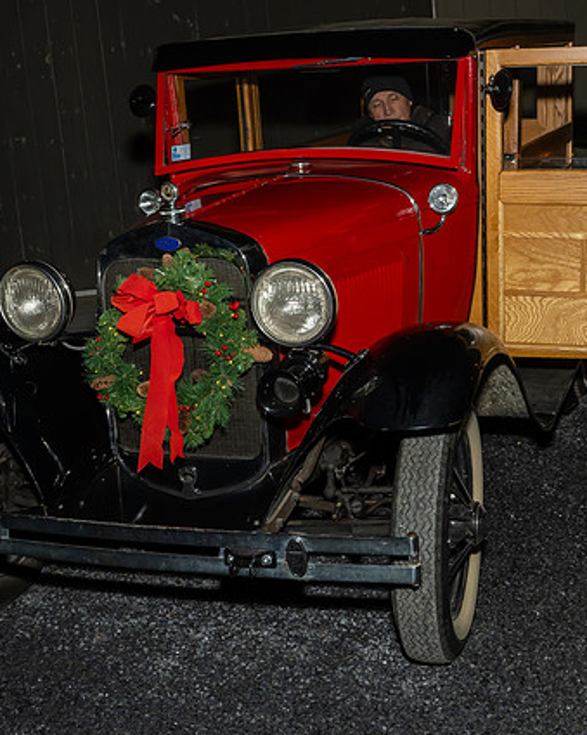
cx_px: 391
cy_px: 334
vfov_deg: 36.6
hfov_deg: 29.5
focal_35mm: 51
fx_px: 1108
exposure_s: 1/250
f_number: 7.1
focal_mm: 22
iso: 640
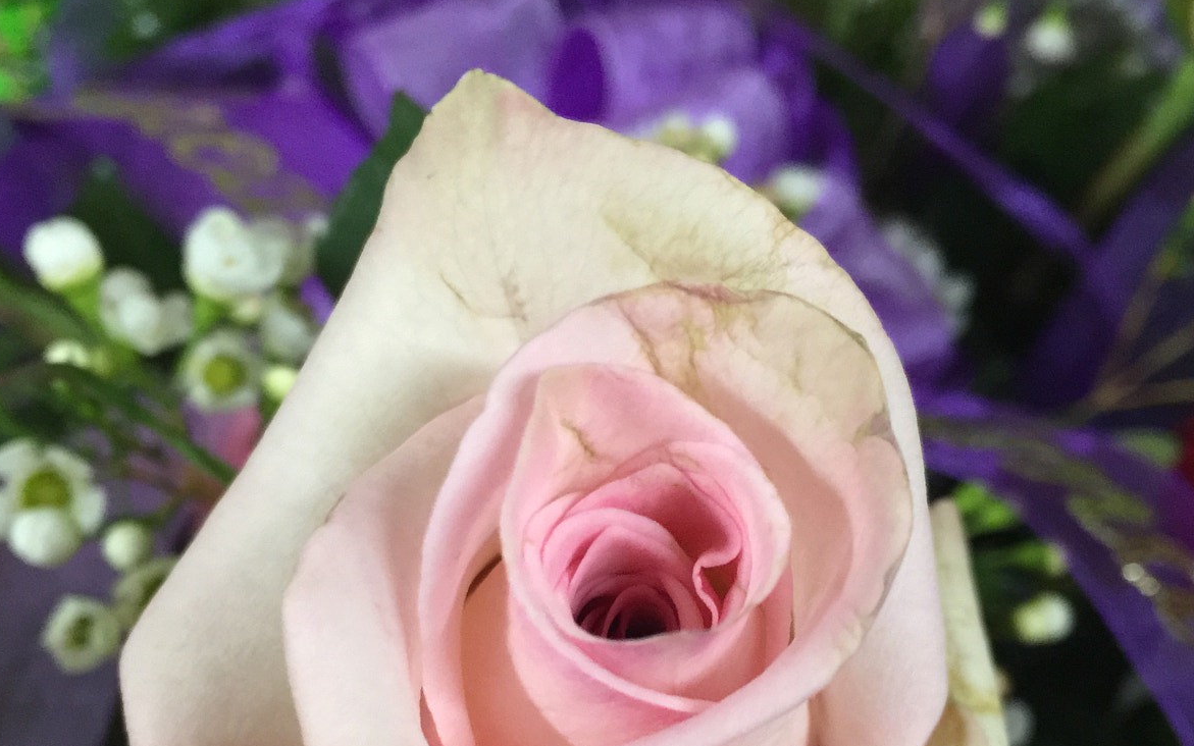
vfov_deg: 29.7
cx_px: 599
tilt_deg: -57.6
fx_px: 1367
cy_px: 615
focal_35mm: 42
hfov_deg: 47.2
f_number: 2.2
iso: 125
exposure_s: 1/15
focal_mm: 4.15
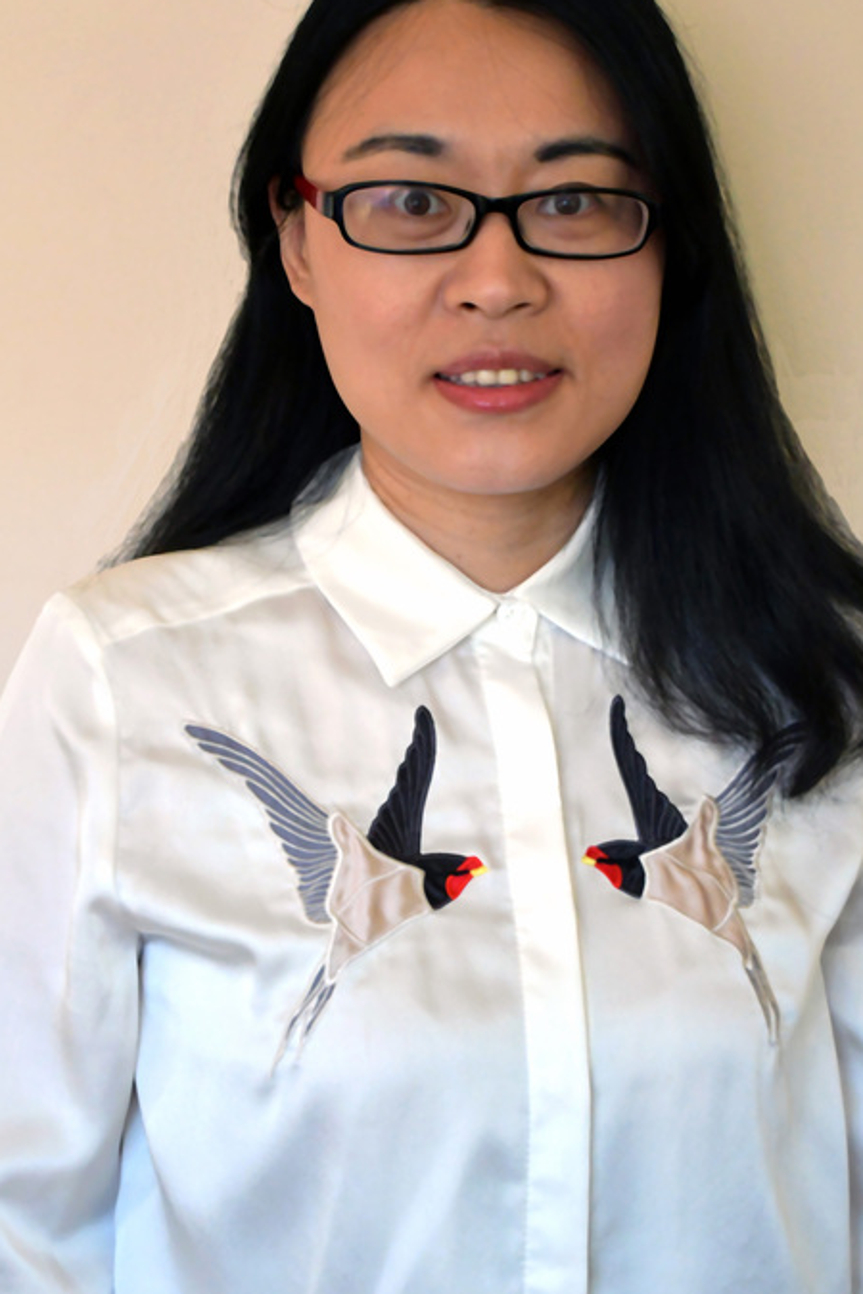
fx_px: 2876
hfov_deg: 17.1
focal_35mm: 80
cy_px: 575
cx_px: 479
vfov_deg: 25.3
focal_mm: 40
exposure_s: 1/125
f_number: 5
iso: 2800
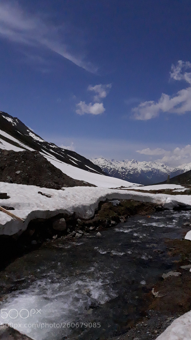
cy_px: 169
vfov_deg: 64.3
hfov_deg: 38.7
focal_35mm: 30
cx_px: 117
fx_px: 270
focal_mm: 3.71
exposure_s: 1/62500
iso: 400
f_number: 1.7
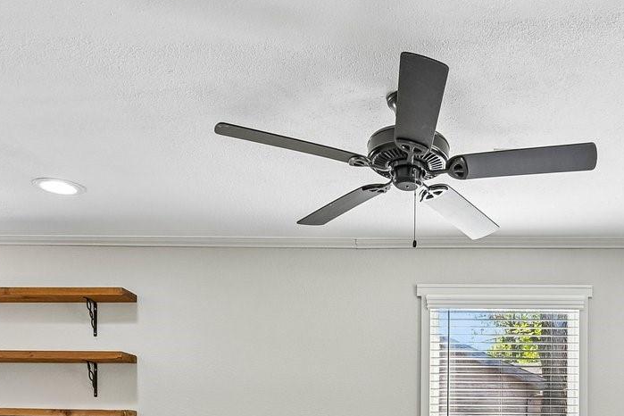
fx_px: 711
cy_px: 467
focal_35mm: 41
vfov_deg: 29.2
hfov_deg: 46.2
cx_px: 444
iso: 250
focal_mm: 14
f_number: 9
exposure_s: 1/20
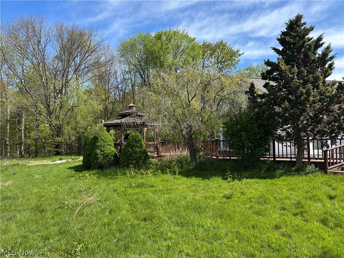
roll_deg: +1.3
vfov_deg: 56.8
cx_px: 172
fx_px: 239
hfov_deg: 71.6
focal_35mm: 24
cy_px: 129
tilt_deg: +3.3
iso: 80
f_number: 1.78
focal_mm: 6.86
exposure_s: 1/2353
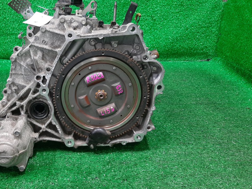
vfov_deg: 36.8
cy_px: 93
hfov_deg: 47.0
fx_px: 284
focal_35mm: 39
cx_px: 81
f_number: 1.7
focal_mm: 3.93
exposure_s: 1/50
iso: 156
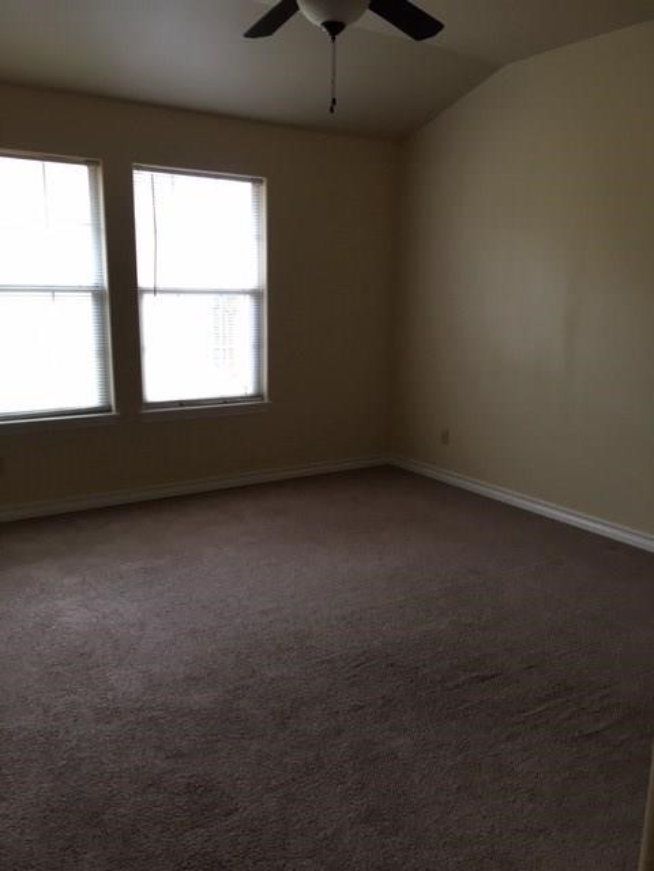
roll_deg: -1.5
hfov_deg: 48.2
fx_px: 731
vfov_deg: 61.7
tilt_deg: -11.2
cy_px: 436
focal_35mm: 29
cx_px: 327
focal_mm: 4.15
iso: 50
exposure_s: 1/30
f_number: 2.2
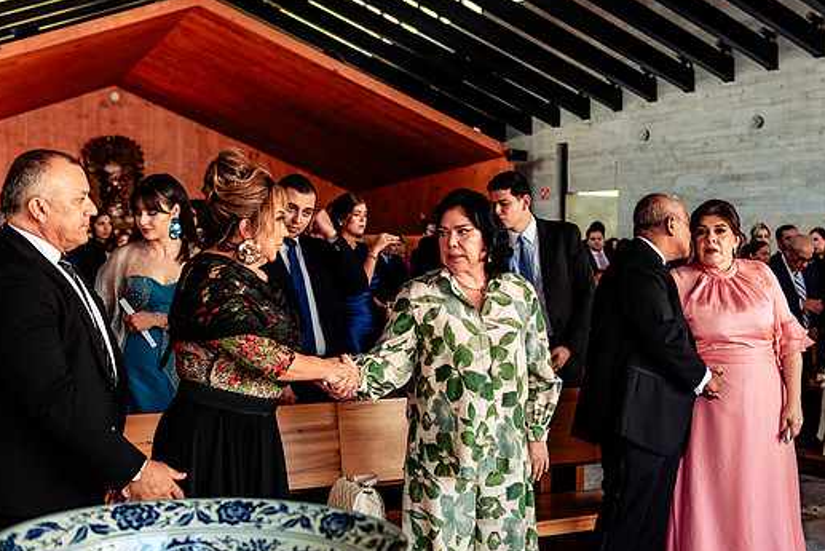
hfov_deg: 38.9
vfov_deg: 26.5
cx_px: 424
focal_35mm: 51
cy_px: 292
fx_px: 1169
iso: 500
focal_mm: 40
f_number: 3.2
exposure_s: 1/320
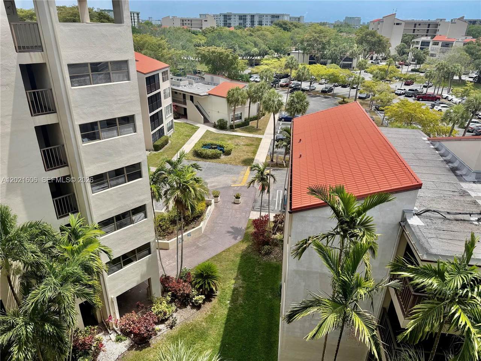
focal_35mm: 24
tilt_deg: -25.9
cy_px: 180
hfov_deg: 71.6
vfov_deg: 56.8
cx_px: 240
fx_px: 333
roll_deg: -0.7
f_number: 1.78
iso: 80
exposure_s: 1/4405
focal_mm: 6.76
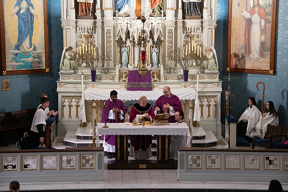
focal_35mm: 112
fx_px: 896
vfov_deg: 12.2
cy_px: 96
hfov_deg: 18.3
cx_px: 144
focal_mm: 112
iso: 4000
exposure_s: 1/100
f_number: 8
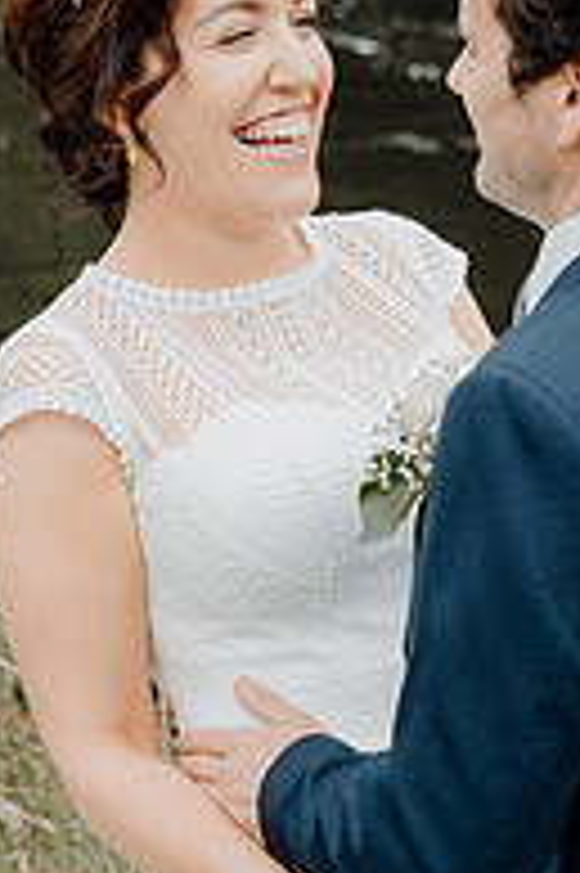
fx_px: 3147
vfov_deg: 15.8
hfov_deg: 10.5
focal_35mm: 130
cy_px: 572
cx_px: 477
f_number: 5
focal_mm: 56
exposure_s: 1/200
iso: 125
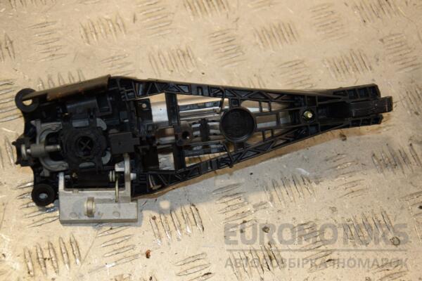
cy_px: 140
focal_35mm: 72
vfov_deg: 18.9
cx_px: 211
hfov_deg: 28.1
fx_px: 844
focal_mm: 48
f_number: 4.8
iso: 800
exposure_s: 1/200
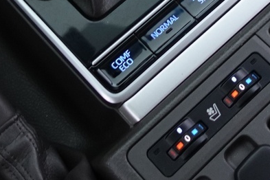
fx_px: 742
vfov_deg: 13.1
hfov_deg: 20.6
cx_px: 119
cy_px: -89
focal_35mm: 99
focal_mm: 9.4
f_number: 1.8
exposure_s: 1/30
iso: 640
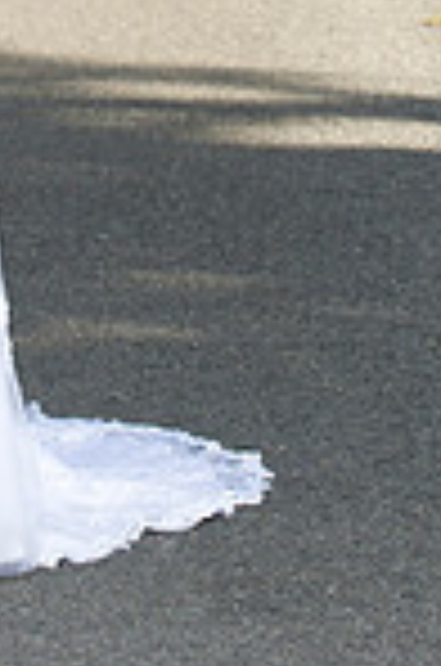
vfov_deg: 6.4
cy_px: -306
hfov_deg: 4.3
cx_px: -65
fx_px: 5907
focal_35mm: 320
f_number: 6.3
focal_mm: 105
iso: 320
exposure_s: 1/250
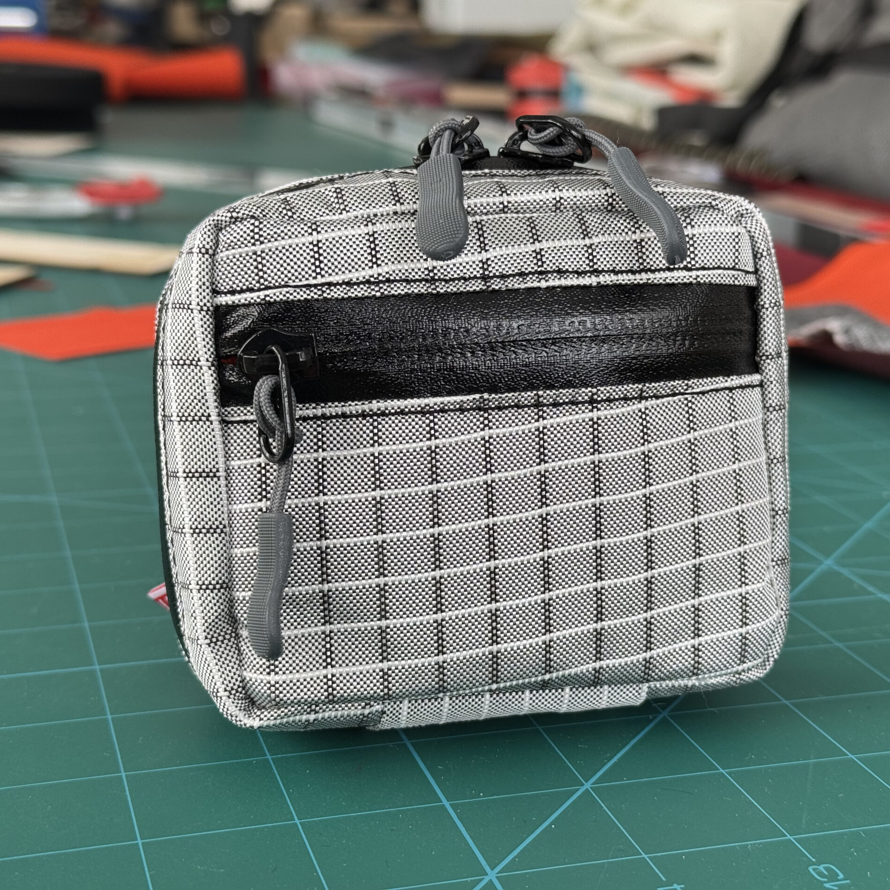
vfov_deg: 30.0
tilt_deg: -14.9
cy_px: 442
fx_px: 1658
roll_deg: -1.3
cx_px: 457
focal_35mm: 57
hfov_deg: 30.0
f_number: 1.78
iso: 50
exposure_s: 1/125
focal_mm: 6.76
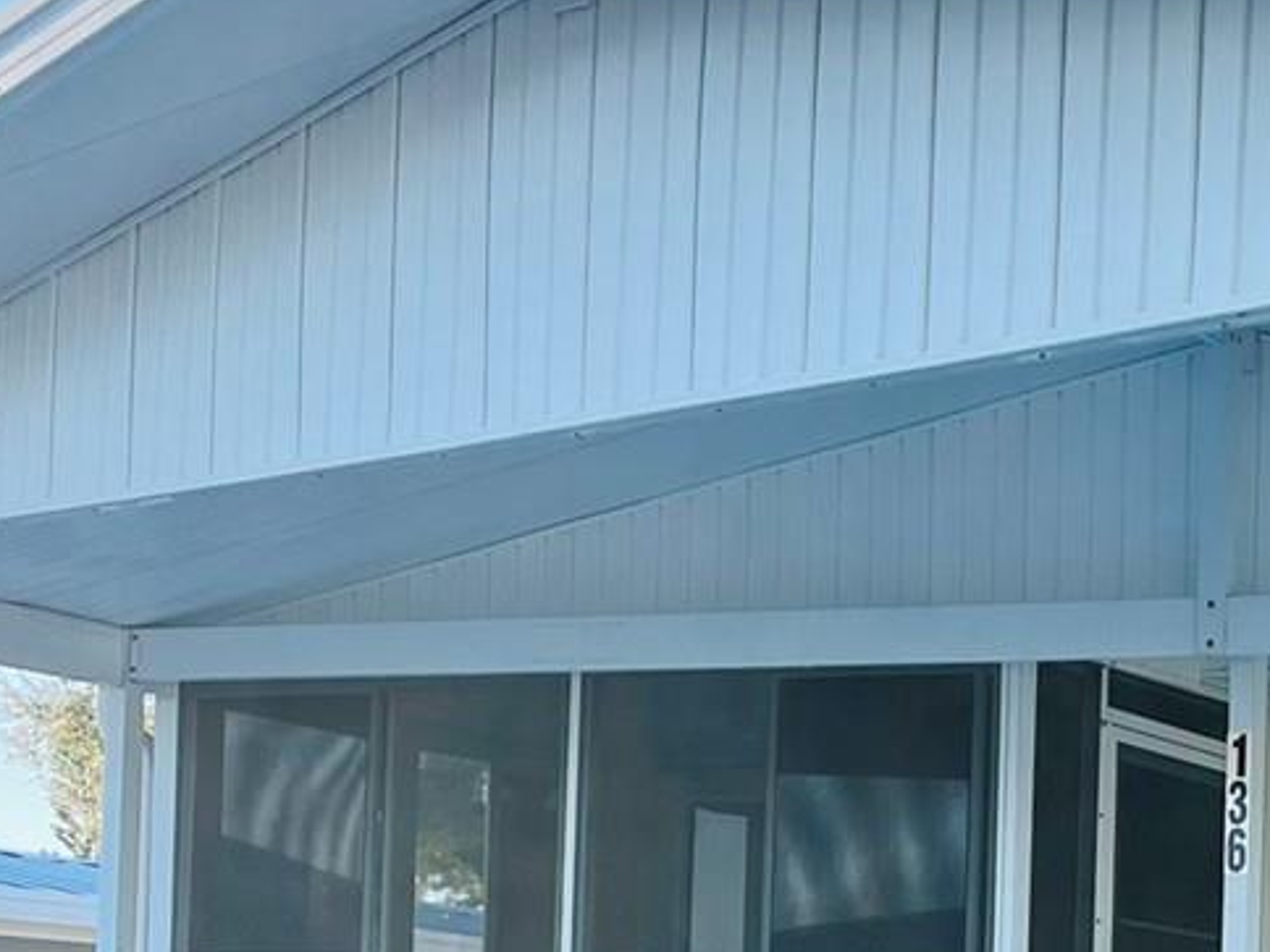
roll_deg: -2.0
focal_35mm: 86
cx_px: 1582
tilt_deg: +2.4
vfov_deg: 16.6
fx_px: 3155
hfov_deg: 21.0
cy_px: 1083
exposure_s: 1/787
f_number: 1.6
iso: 50
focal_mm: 5.1
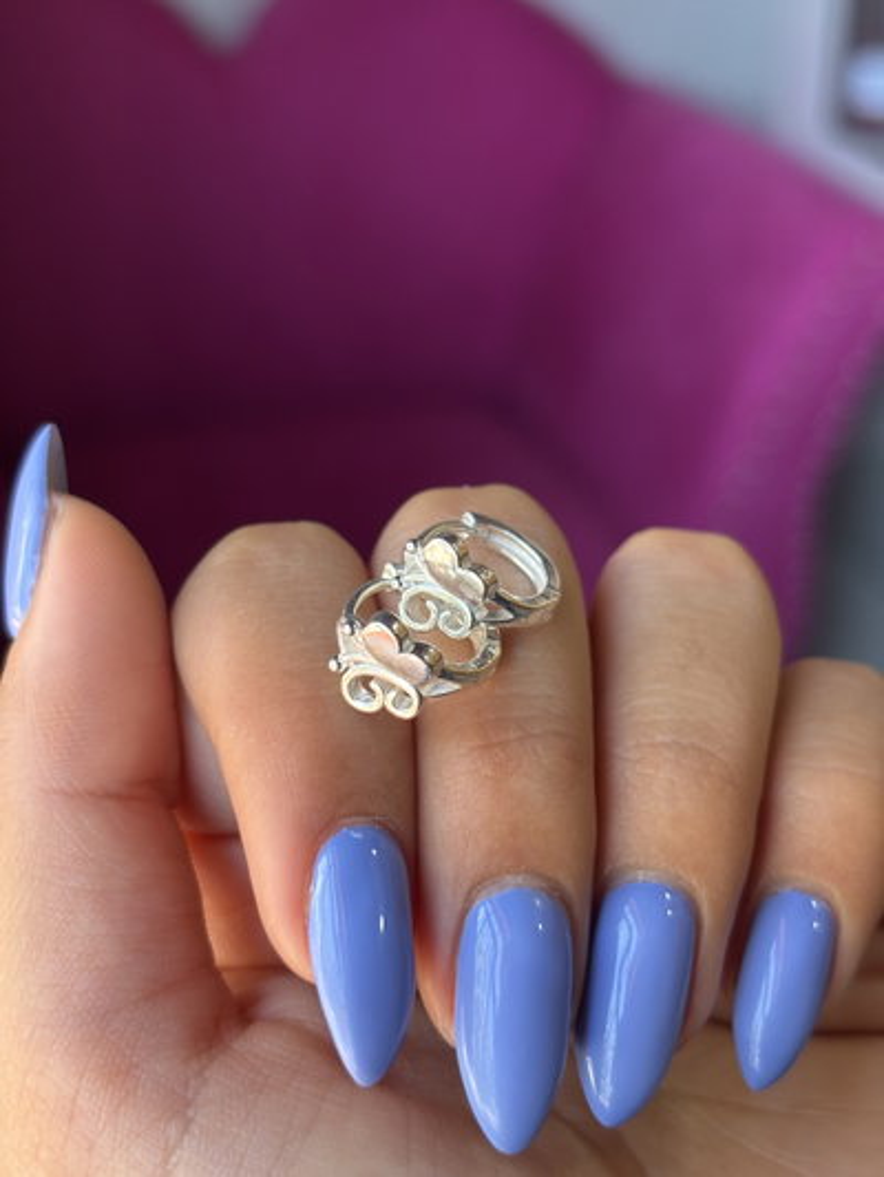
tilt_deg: -28.4
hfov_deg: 28.0
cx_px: 442
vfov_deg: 36.8
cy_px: 588
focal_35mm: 52
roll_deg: -0.5
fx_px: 1770
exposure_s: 1/94
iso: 50
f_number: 1.6
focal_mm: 5.96
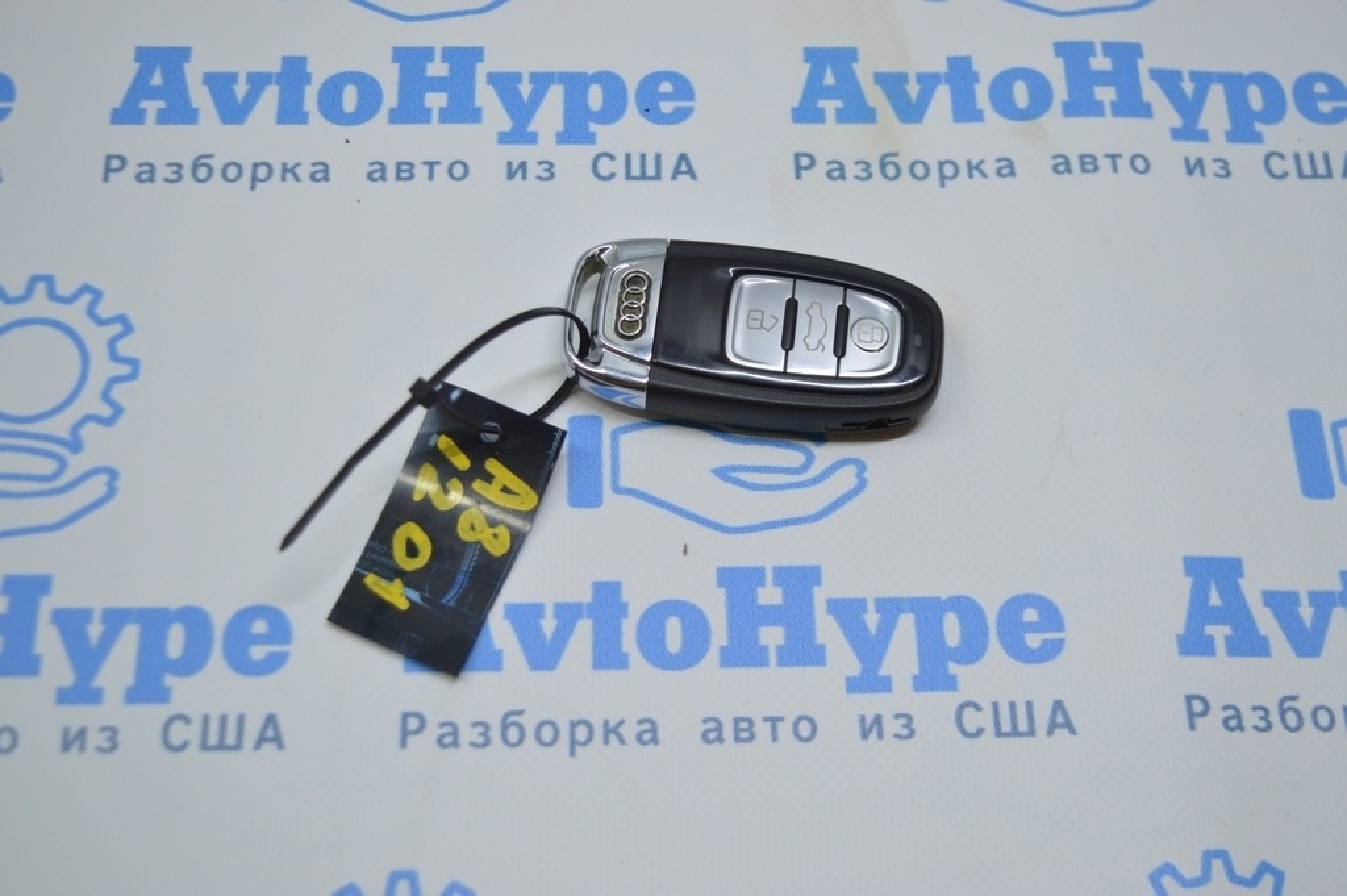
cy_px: 448
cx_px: 674
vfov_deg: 28.0
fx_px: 1795
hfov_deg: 41.1
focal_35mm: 48
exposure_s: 1/100
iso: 400
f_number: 4.5
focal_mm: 32
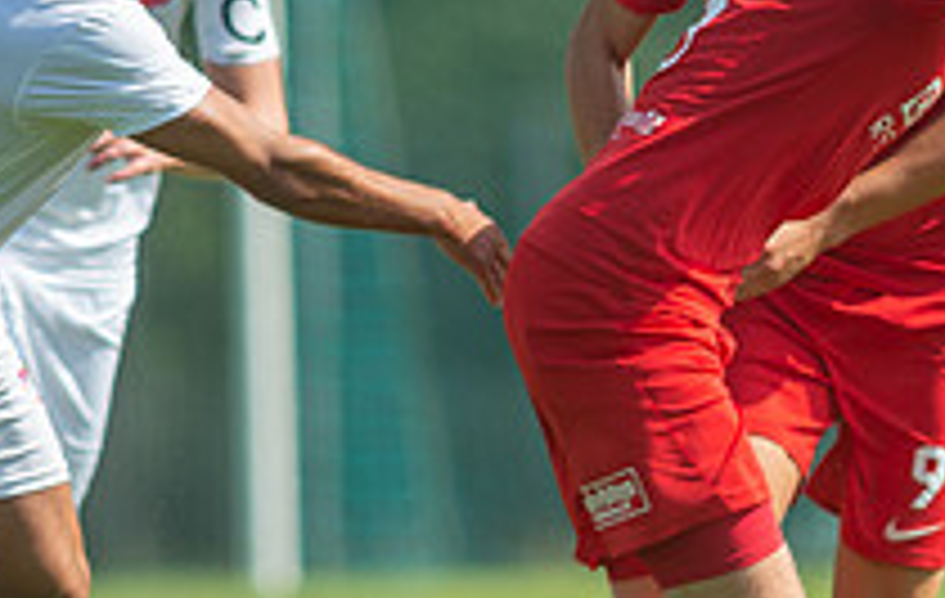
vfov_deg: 1.0
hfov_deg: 1.6
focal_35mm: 1315
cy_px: 304
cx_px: 732
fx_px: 33994
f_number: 4
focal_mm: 420
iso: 220
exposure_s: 1/1250
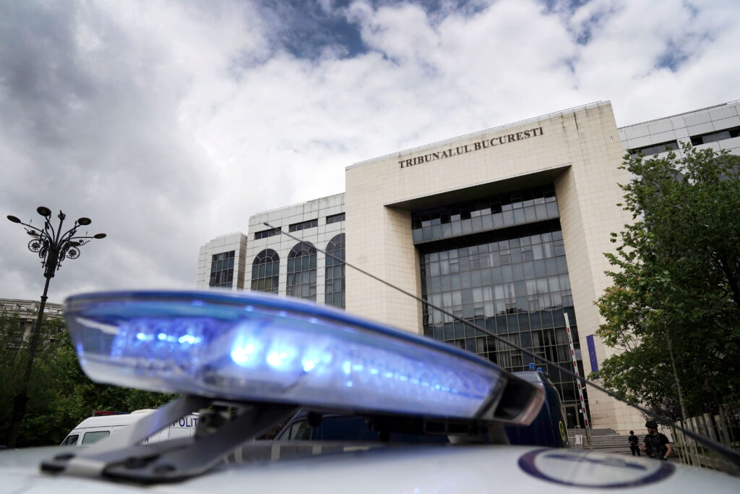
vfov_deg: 53.1
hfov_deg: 73.7
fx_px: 493
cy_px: 247
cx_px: 370
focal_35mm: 24
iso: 640
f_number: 5.6
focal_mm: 24
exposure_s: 1/6400
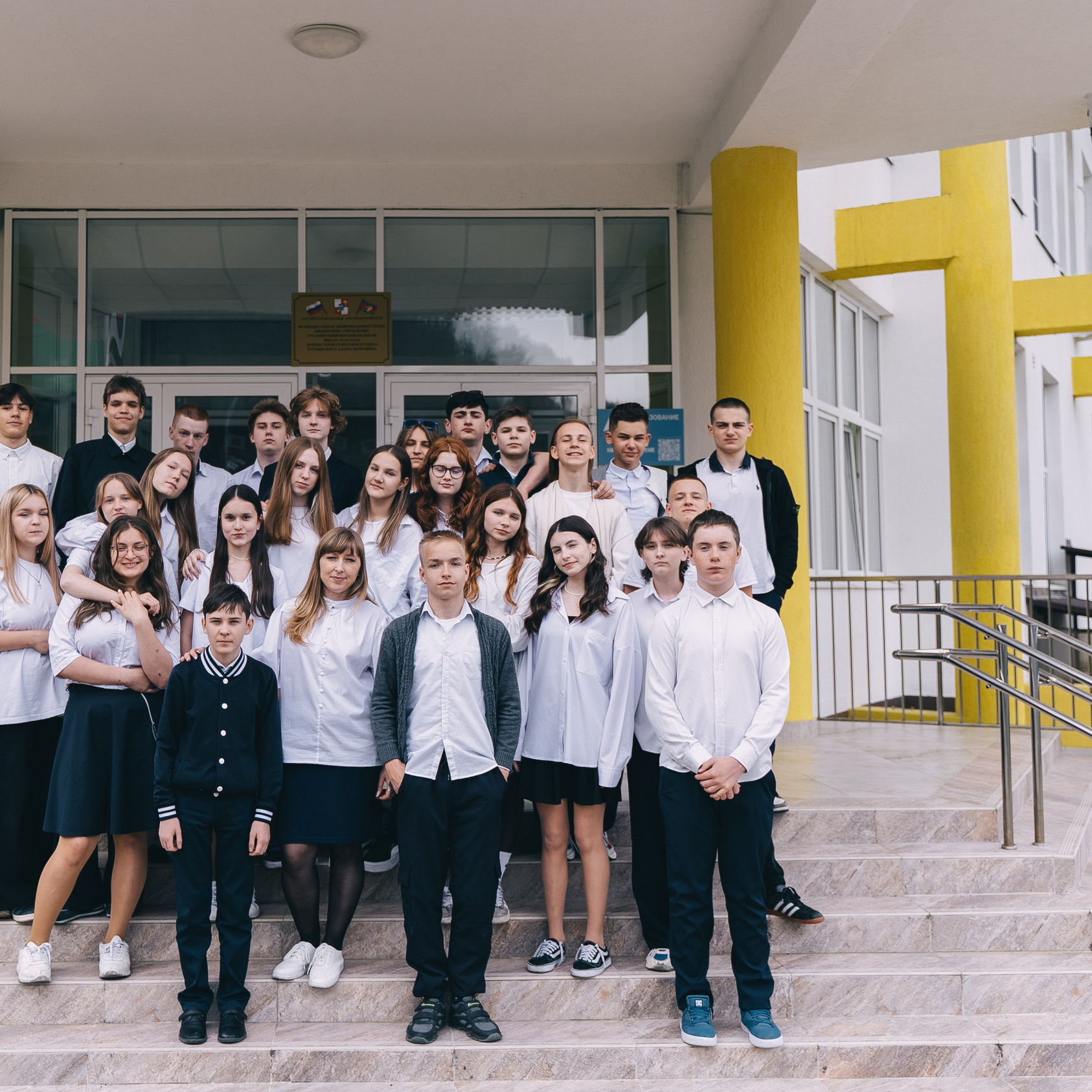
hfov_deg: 40.6
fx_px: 1463
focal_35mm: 41
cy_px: 476
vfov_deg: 40.8
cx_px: 409
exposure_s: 1/640
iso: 125
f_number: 2.8
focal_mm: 28
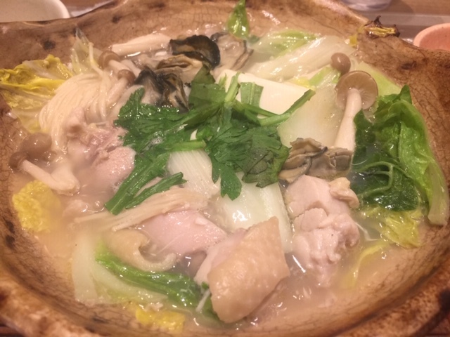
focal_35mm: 29
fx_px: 377
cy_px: 168
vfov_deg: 48.2
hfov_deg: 61.7
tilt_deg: -48.0
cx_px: 225
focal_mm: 4.15
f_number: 2.2
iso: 50
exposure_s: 1/30
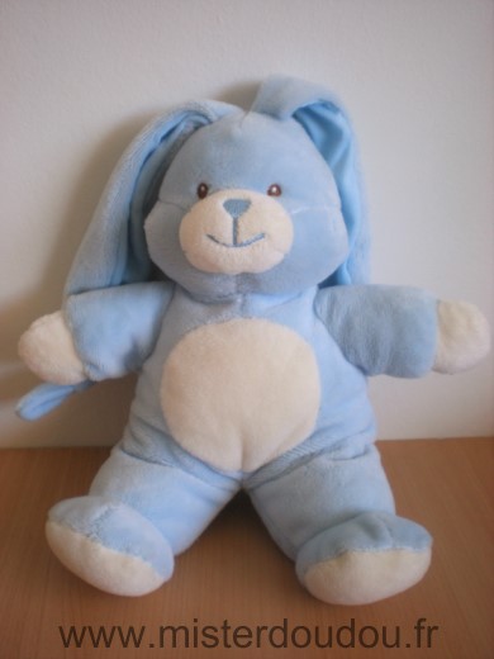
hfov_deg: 37.7
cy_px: 330
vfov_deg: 49.0
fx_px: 723
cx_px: 247
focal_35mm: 38
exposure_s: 1/62.3
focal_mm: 6.3
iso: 121
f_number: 3.1
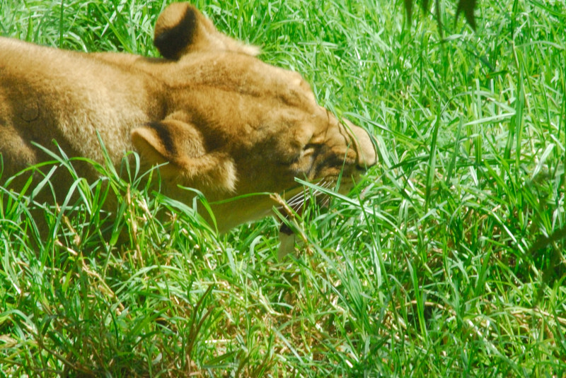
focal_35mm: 405
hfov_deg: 5.1
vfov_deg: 3.4
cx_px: 283
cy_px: 189
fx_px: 6373
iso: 1600
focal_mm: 270
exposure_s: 1/90
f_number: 32
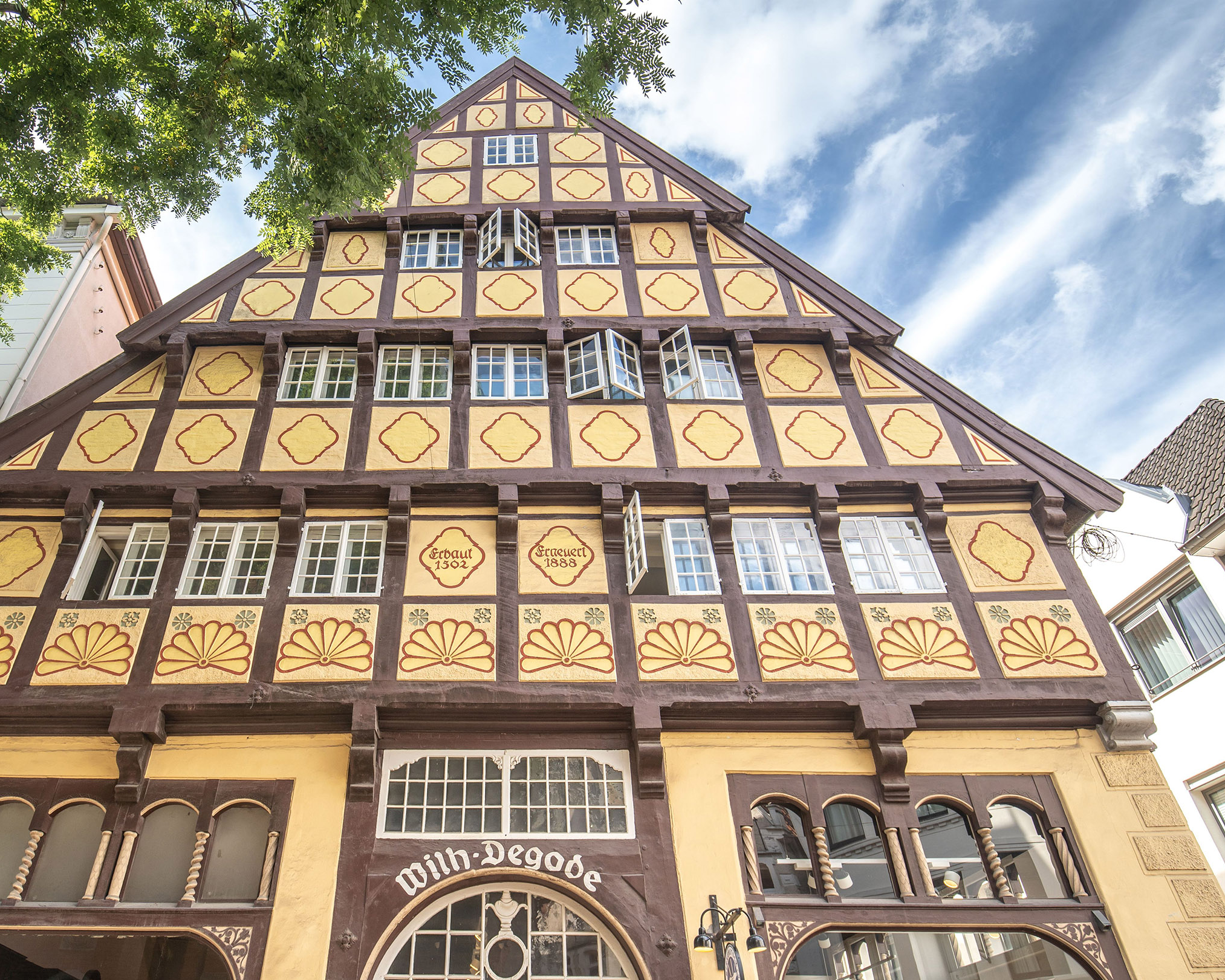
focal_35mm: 22
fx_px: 798
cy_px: 480
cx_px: 518
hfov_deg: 74.6
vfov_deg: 63.1
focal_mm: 19
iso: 200
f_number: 6.3
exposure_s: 1/100
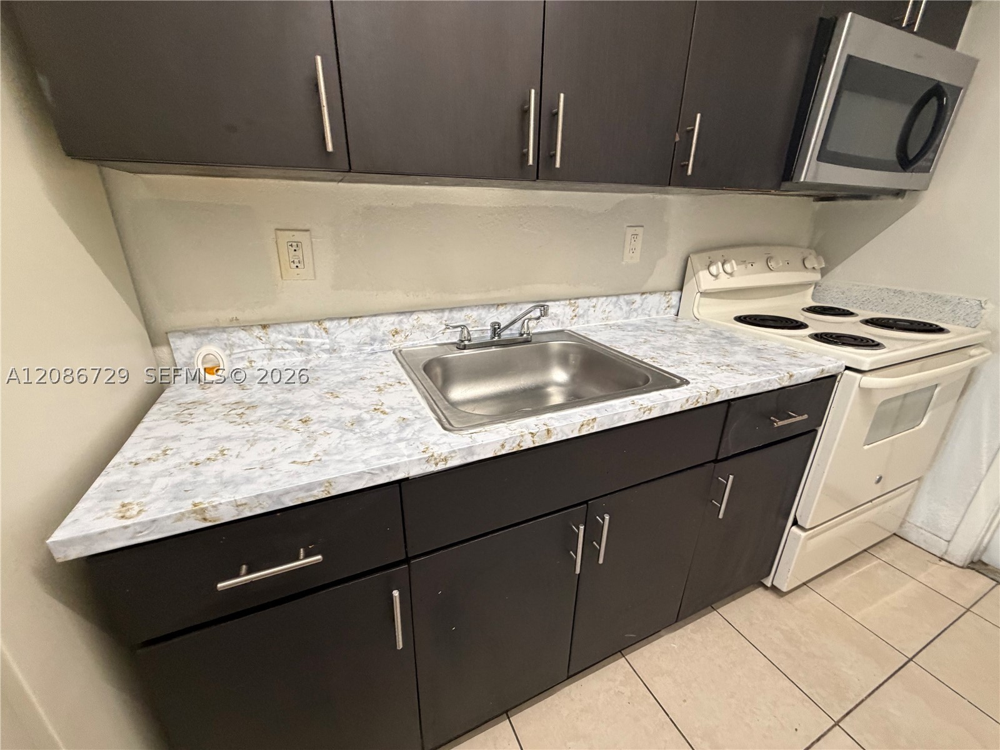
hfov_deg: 102.1
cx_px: 500
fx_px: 404
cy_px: 375
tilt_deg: -20.2
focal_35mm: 14
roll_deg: +2.7
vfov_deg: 85.7
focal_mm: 2.22
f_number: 2.2
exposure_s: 1/60
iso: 250
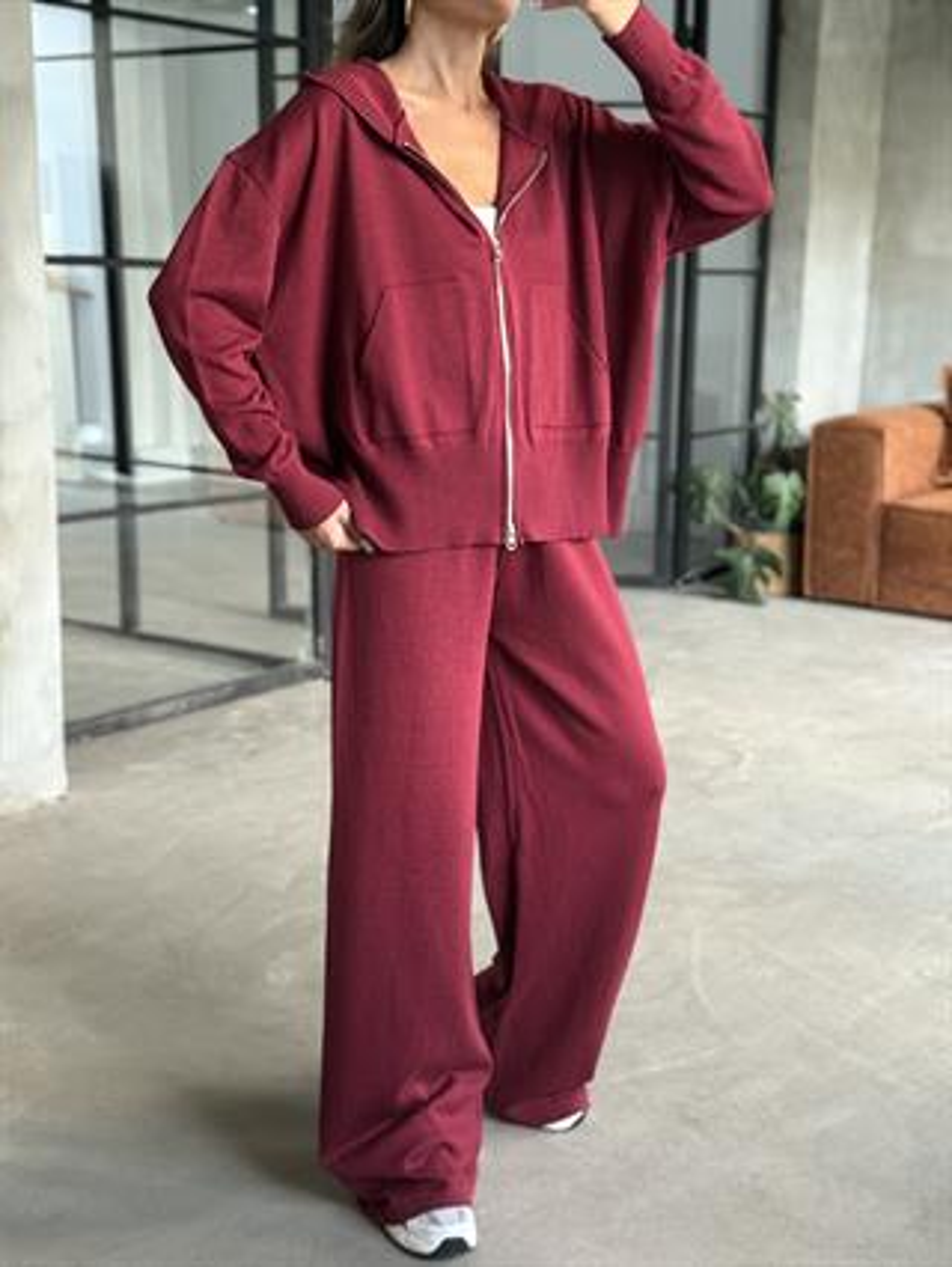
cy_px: 634
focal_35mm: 48
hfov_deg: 30.3
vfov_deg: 39.6
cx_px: 476
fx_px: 1758
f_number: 1.78
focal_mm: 6.76
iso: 400
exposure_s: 1/40
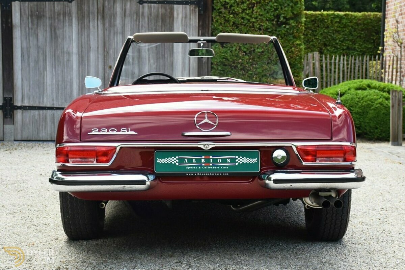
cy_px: 135
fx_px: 591
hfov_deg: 37.9
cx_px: 202
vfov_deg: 25.8
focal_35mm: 52
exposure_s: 1/250
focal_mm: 35
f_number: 5.6
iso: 400
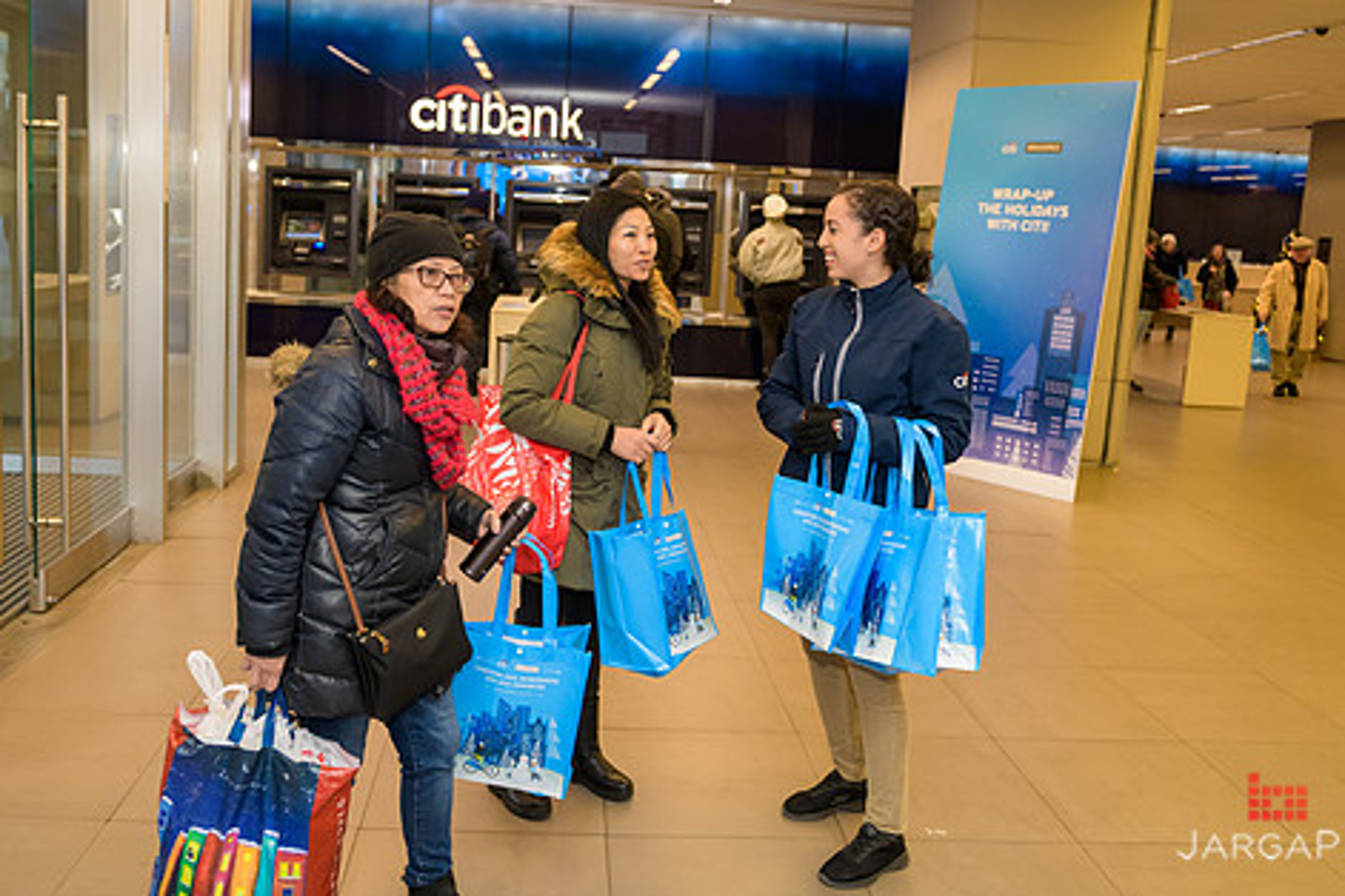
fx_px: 1195
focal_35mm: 32
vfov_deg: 41.0
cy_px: 370
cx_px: 623
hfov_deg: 58.7
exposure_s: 1/125
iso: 800
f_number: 3.2
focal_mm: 26
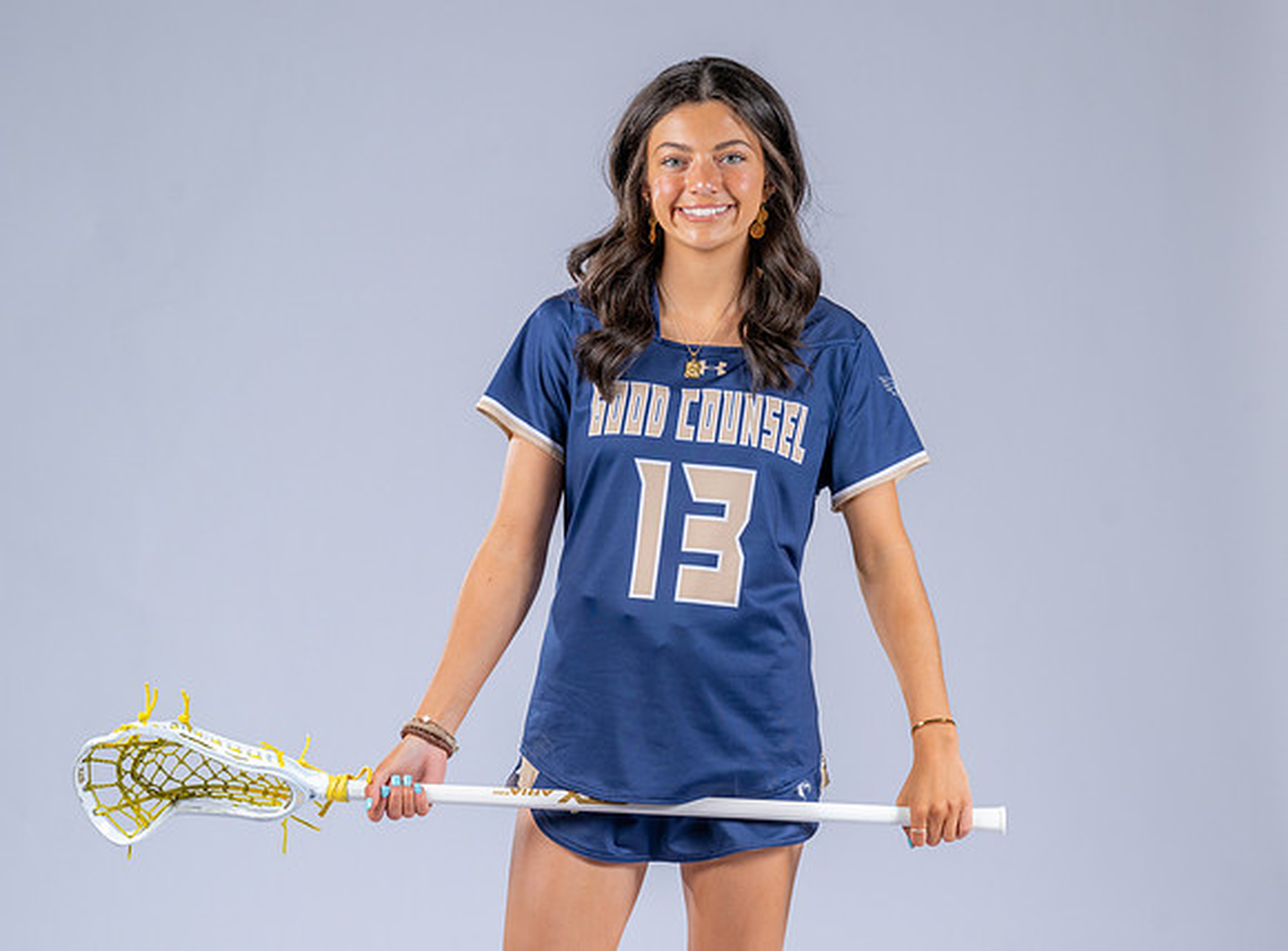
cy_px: 499
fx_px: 4803
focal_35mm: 130
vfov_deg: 11.3
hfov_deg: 15.3
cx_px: 696
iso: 250
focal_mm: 97
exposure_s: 1/200
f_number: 6.3
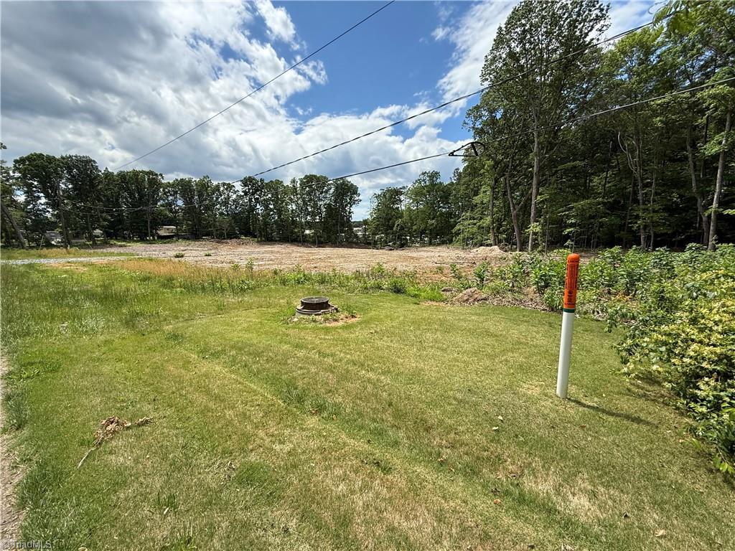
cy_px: 276
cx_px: 368
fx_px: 297
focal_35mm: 14
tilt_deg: -8.5
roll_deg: +1.7
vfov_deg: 85.7
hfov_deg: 102.1
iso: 64
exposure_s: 1/2092
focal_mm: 2.22
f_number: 2.2
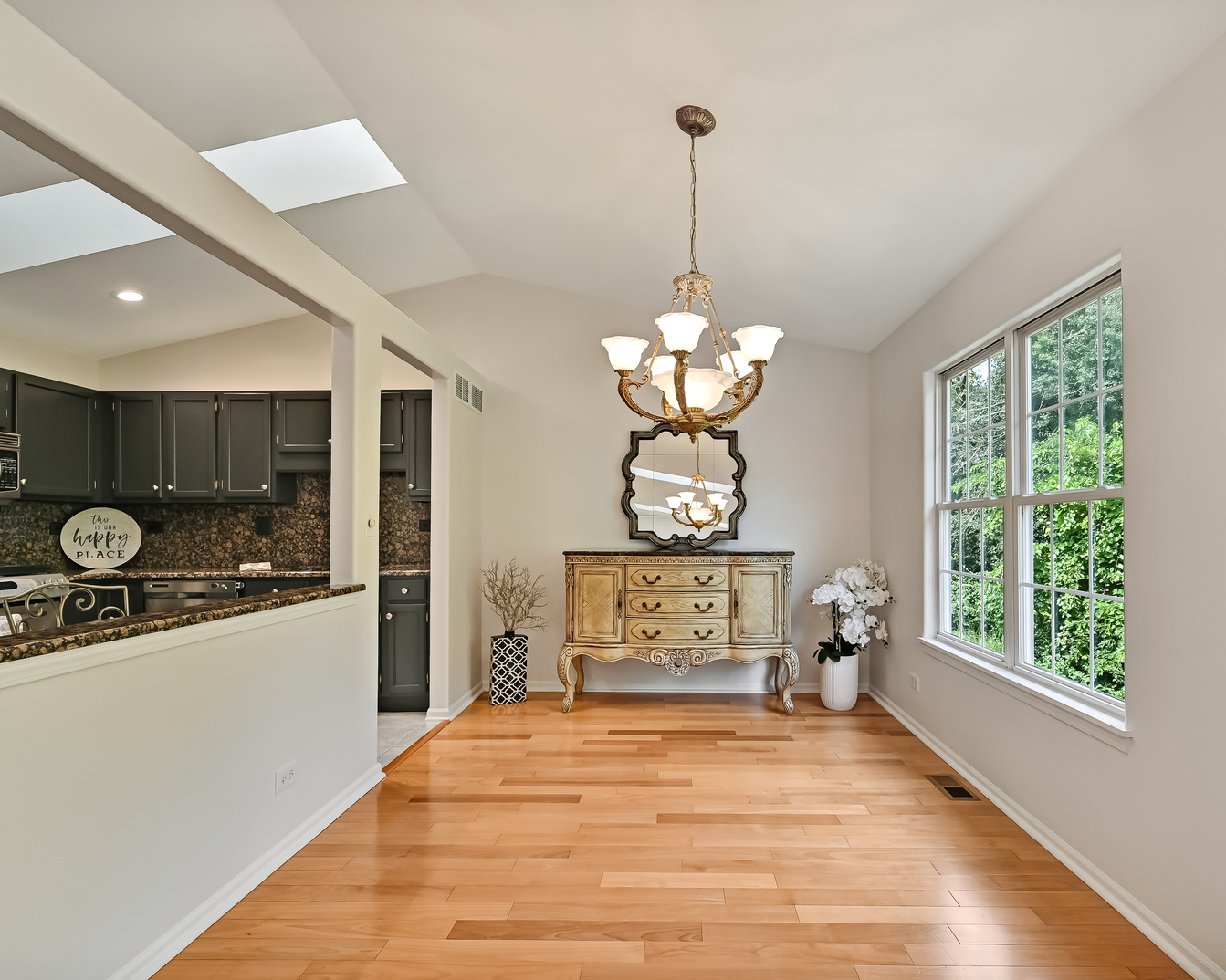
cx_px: 675
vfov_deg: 77.0
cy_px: 490
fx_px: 617
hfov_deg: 89.4
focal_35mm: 17
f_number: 8
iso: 400
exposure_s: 1/50
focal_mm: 15
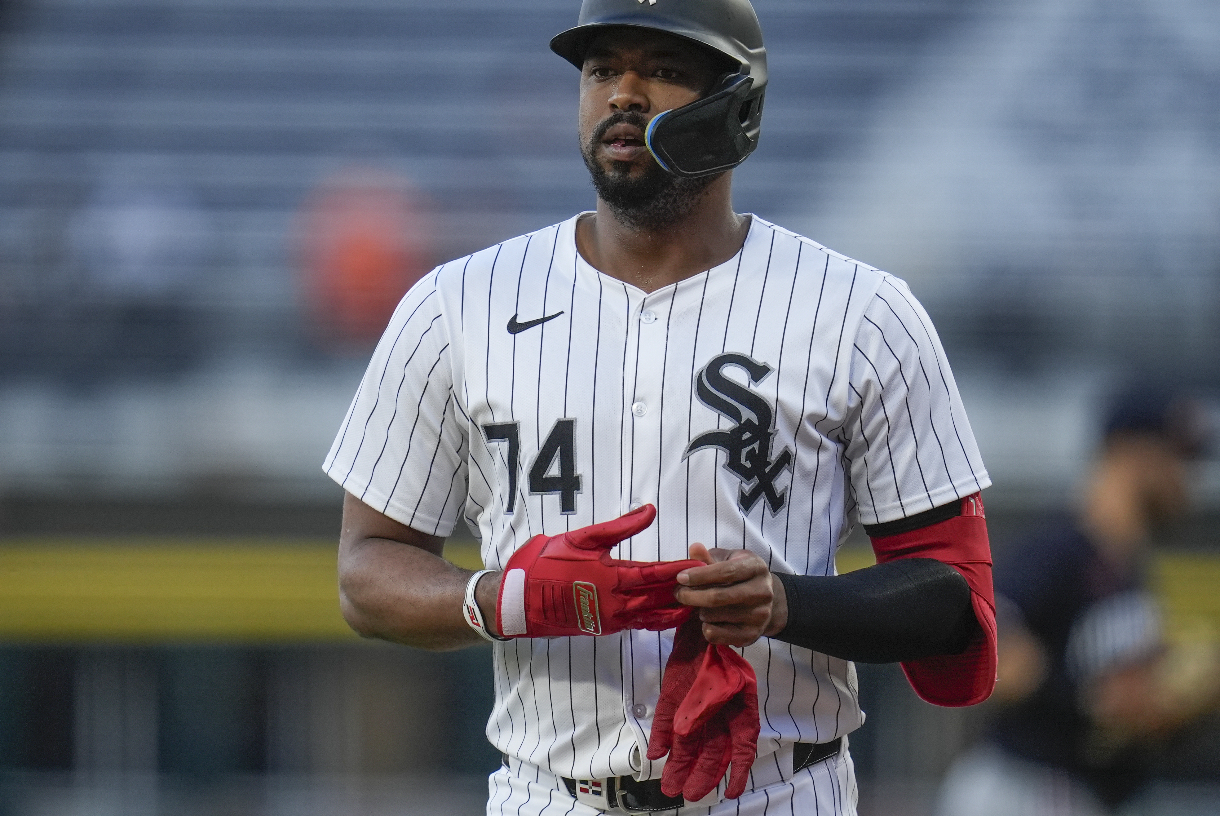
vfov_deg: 2.3
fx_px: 20351
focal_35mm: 600
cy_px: 408
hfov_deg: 3.4
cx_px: 610
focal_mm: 400
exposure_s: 1/4000
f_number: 2.8
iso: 1600
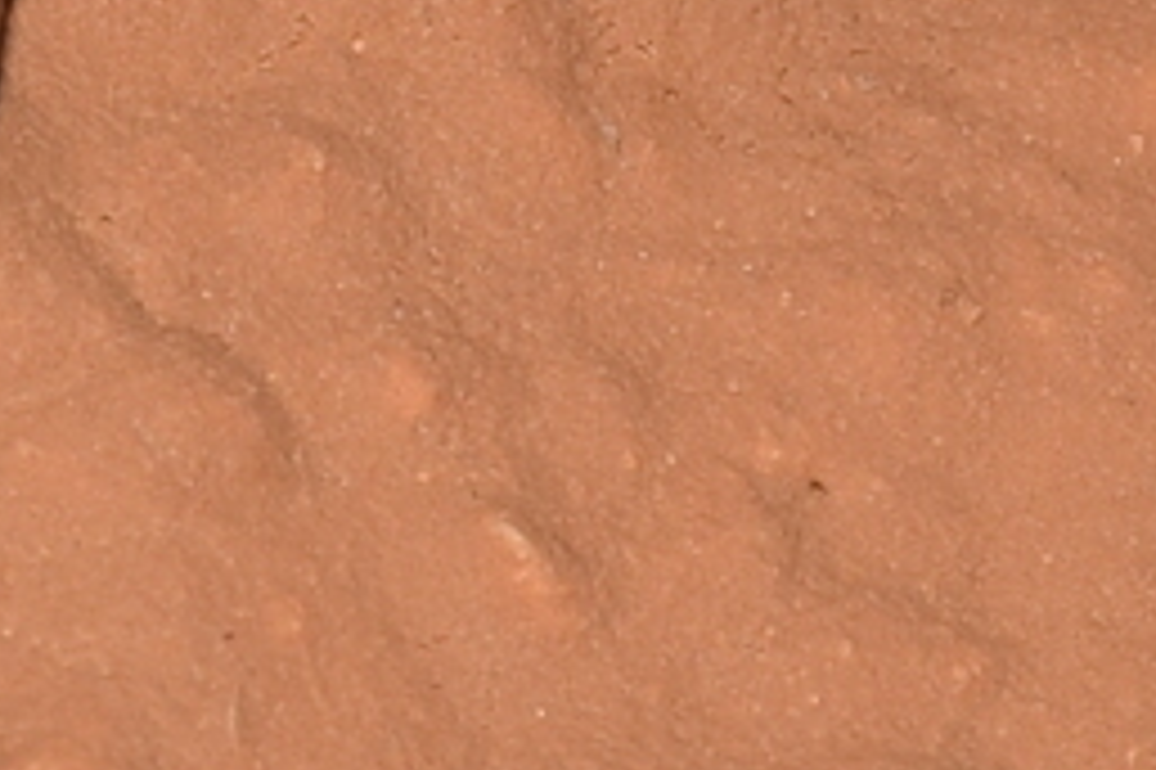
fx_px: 25190
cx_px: -324
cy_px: 189
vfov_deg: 1.7
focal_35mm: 785
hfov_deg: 2.6
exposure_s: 1/160
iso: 100
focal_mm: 140
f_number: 13
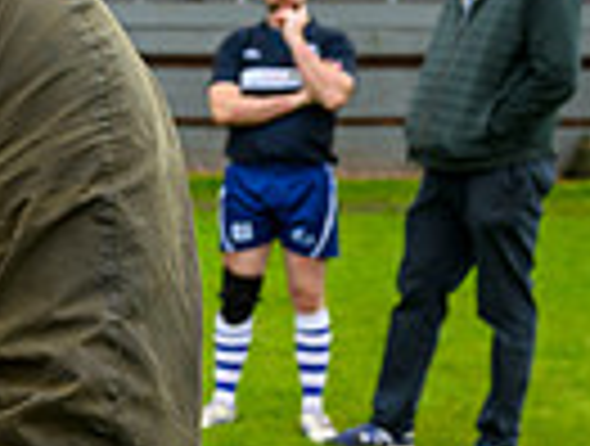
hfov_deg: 12.2
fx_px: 2393
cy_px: 185
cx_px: -640
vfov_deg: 10.6
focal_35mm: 140
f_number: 4.5
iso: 400
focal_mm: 30.5
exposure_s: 1/400
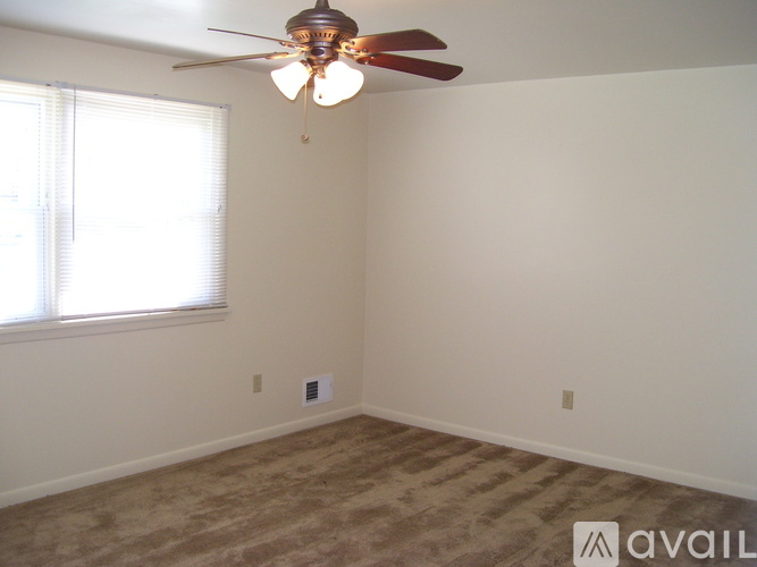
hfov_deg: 51.4
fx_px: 787
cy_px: 284
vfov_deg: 39.6
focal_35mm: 36
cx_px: 378
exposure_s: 1/60
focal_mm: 6
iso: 160
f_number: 2.7
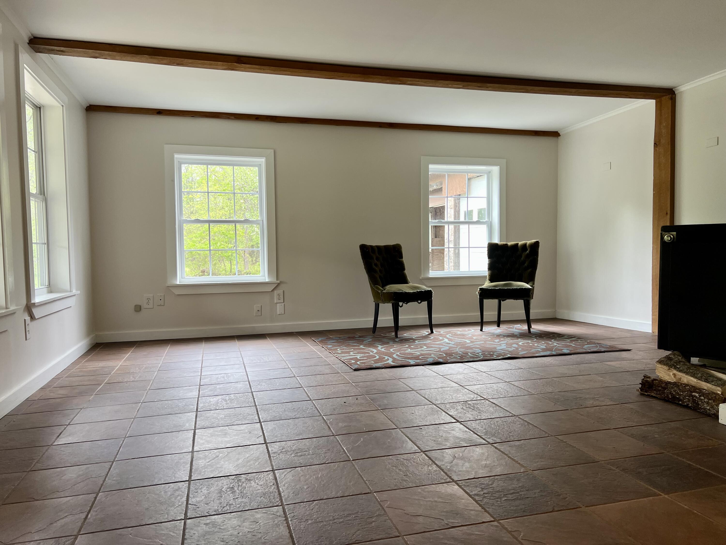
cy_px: 272
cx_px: 363
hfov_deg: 67.3
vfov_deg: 53.1
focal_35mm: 26
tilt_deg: -3.1
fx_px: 545
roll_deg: +0.5
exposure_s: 1/60
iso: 80
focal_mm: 5.7
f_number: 1.5
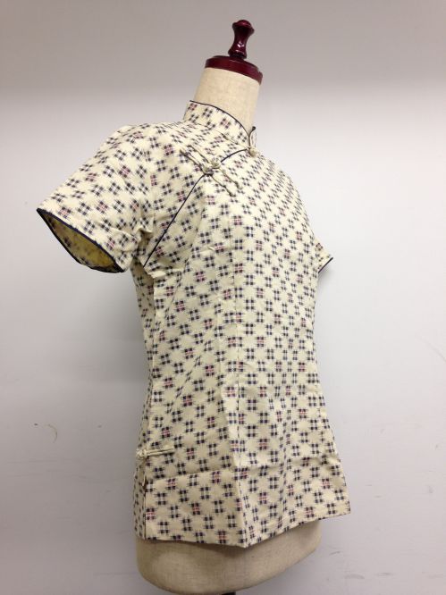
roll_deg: +0.9
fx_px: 567
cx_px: 223
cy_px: 298
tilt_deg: +4.7
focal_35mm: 33
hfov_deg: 42.9
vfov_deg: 55.4
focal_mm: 4.12
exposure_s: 1/20
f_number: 2.4
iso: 50
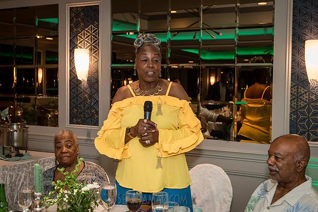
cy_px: 106
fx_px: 440
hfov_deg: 39.8
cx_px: 159
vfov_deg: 27.1
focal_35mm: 50
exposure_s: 1/200
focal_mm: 38
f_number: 3.5
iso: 1600
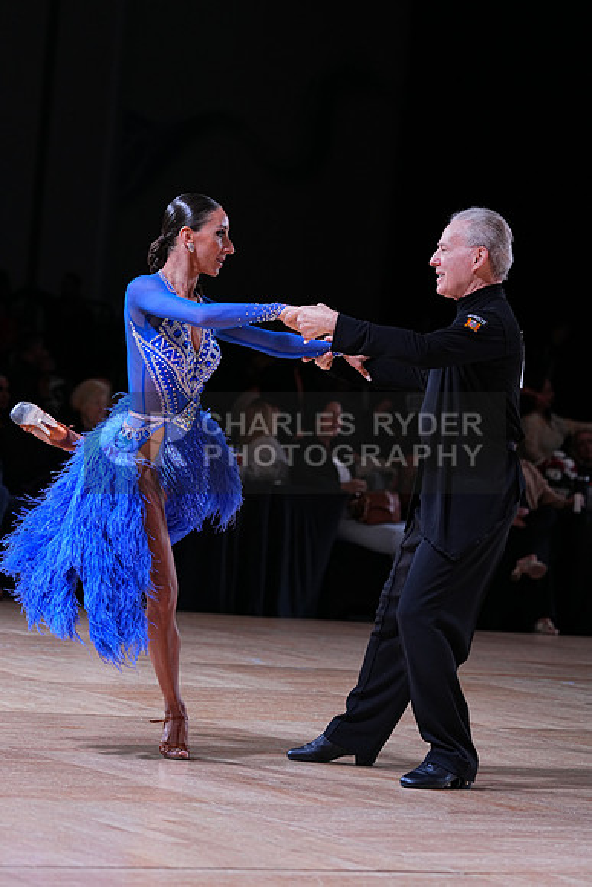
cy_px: 444
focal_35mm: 131
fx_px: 3229
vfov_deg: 15.6
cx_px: 296
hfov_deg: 10.5
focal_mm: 131
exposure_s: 1/400
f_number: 4
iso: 1000
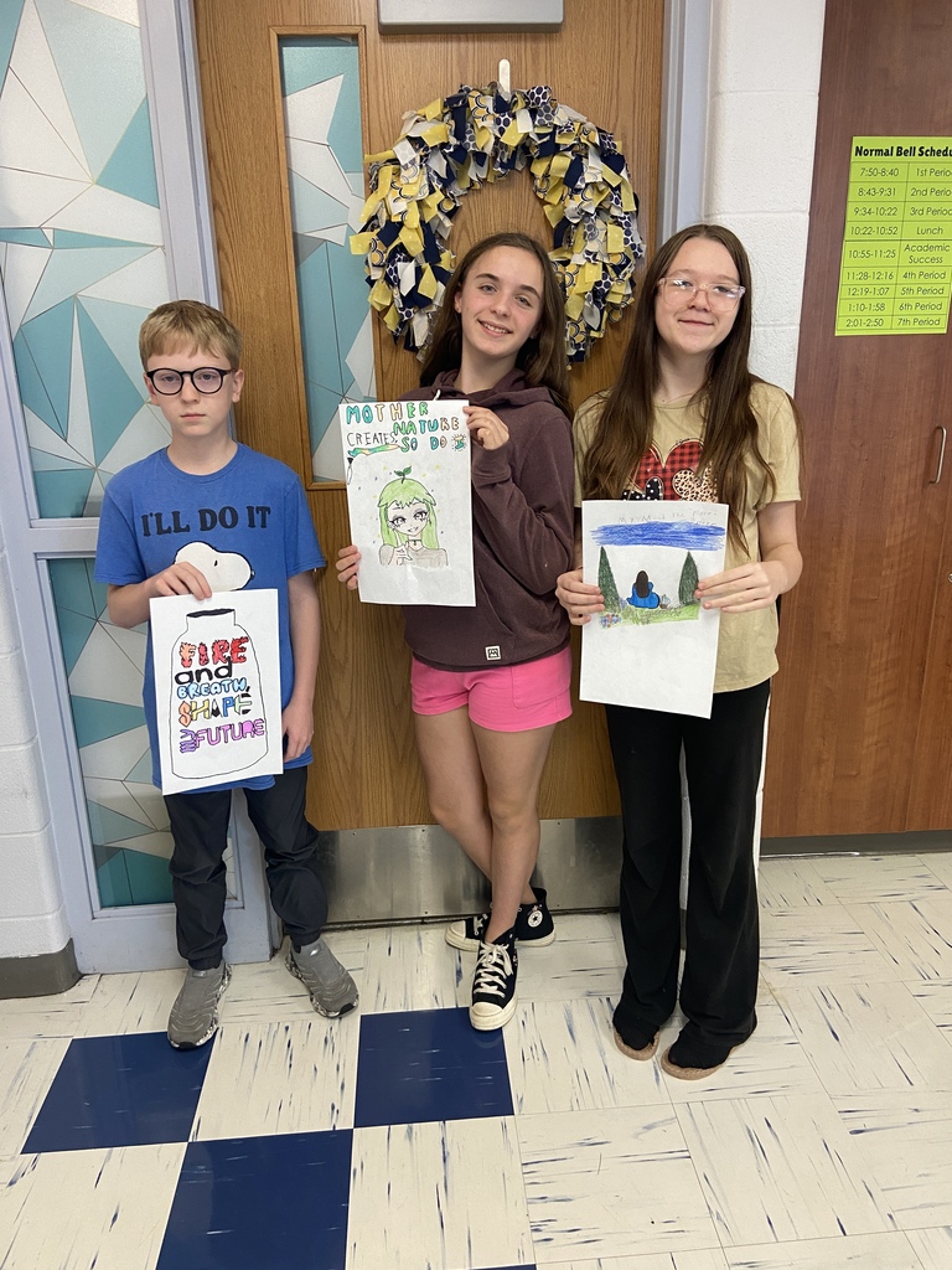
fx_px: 953
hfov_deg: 53.1
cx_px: 476
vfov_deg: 67.3
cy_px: 635
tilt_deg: -18.7
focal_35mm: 26
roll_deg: +1.4
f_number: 1.8
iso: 160
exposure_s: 1/60
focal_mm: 4.25
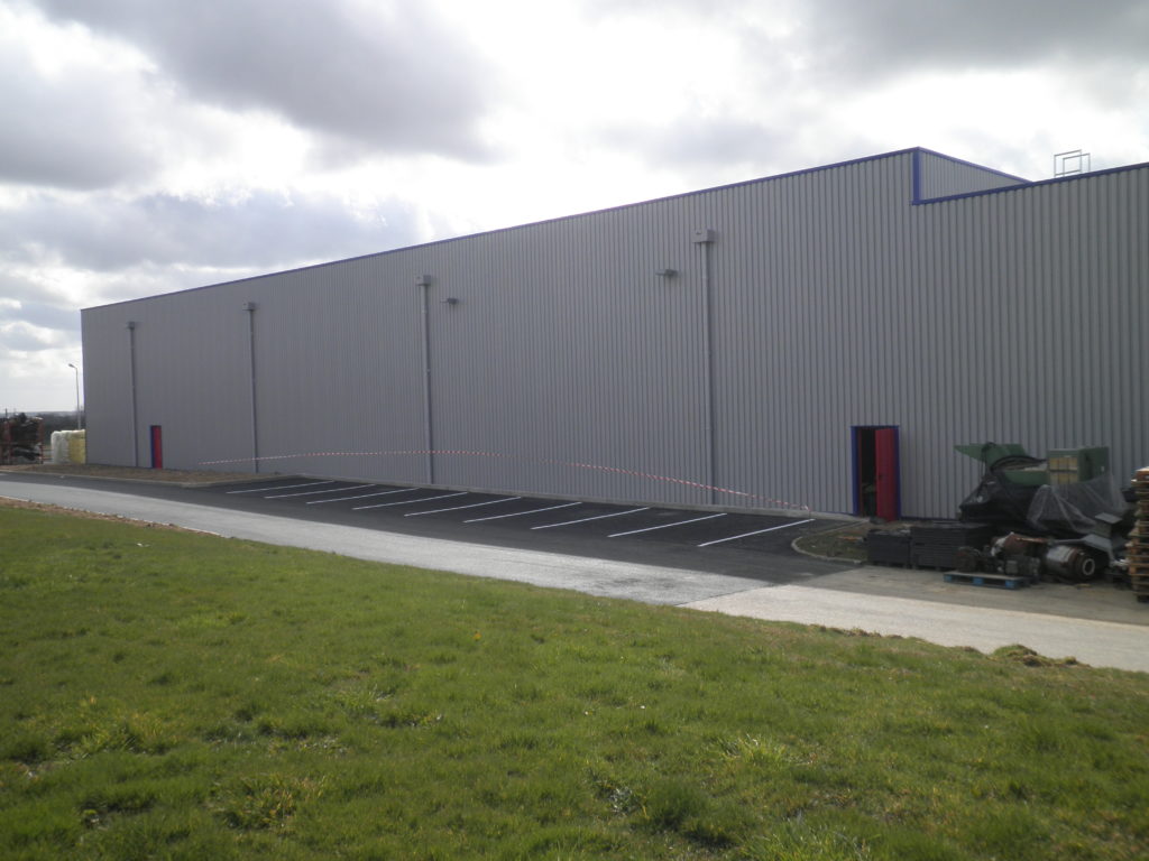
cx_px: 574
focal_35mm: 31
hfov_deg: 58.4
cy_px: 430
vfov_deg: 45.4
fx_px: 1029
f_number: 8.4
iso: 64
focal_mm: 5.5
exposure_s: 1/125
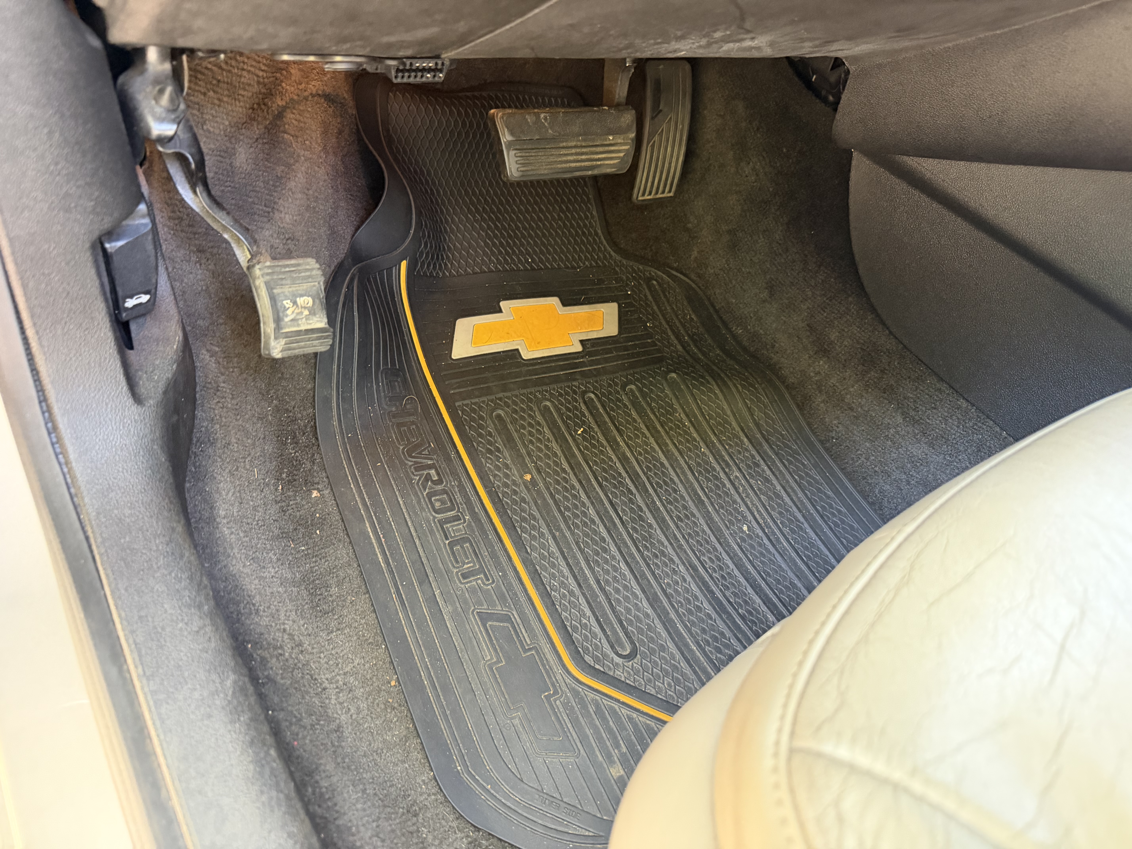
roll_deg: -8.9
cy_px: 424
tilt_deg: -37.0
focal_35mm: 24
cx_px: 566
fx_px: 785
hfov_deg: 71.6
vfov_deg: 56.8
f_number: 1.78
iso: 800
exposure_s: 1/48
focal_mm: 6.76
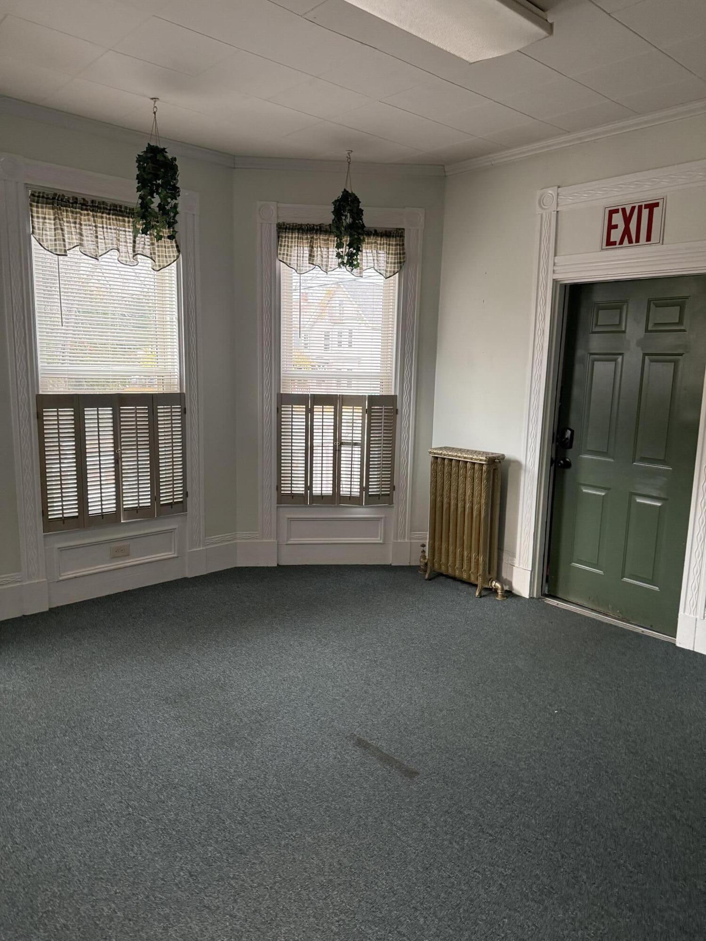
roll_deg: -1.5
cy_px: 470
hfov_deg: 56.8
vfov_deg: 71.6
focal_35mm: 24
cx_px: 353
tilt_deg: -8.4
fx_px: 653
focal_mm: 6.76
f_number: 1.78
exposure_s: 1/120
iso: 320
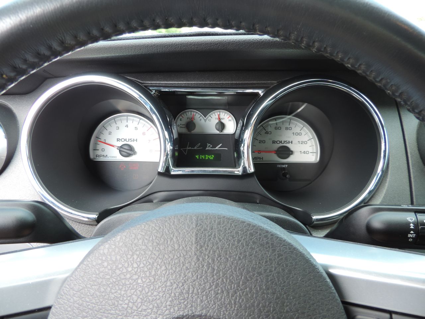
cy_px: 160
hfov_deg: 71.6
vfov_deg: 56.8
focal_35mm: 24
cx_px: 212
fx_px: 295
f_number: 3
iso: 80
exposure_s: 1/30
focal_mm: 4.3
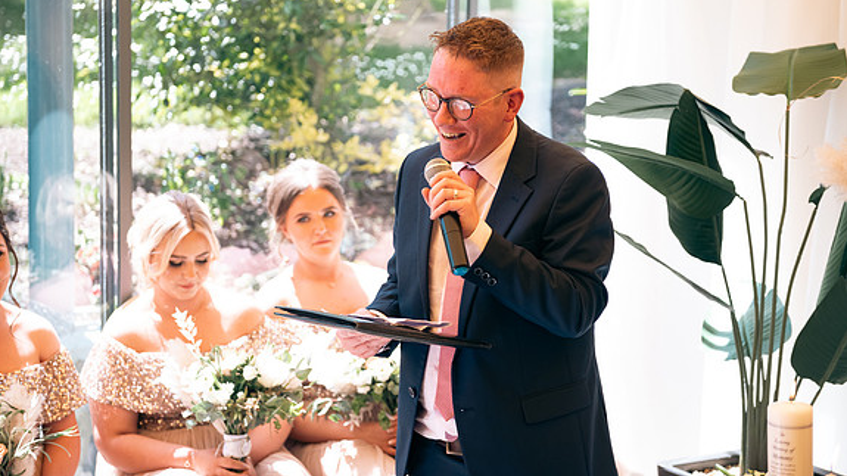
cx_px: 423
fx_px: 1661
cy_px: 209
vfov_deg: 16.3
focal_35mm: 74
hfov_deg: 28.6
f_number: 3.5
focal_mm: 70
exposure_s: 1/250
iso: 250
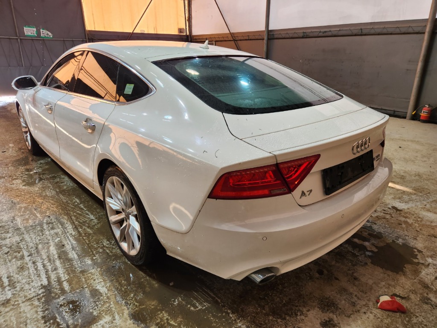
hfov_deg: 73.9
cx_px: 218
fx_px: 290
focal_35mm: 23
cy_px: 164
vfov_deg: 58.9
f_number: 1.8
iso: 100
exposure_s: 1/182
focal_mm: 5.4
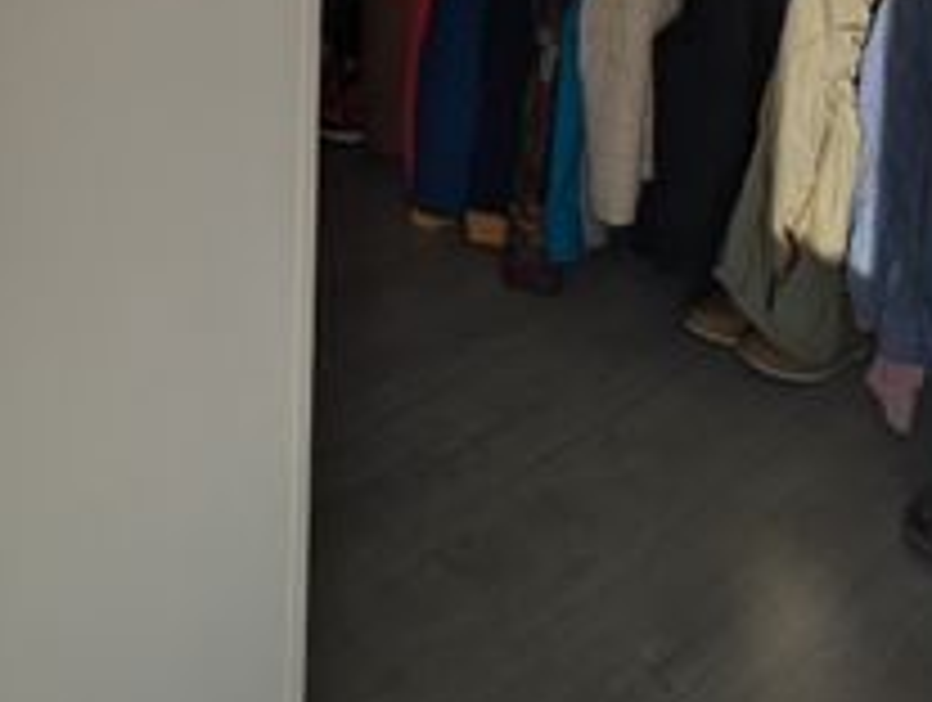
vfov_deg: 24.4
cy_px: -378
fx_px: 1214
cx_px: 189
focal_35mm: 45
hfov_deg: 40.3
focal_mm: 1.83
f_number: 2.2
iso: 49
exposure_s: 1/1081
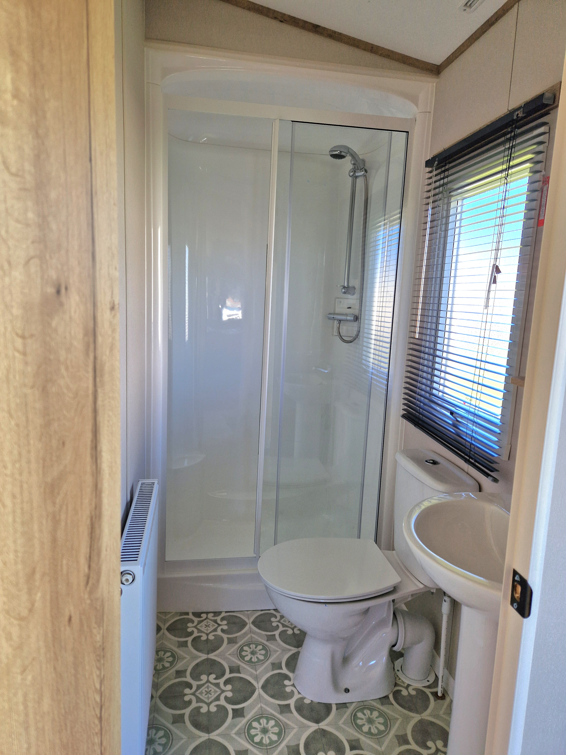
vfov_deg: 73.9
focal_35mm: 23
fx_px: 501
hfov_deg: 58.9
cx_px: 283
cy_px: 378
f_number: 1.8
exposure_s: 1/182
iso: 50
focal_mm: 5.4
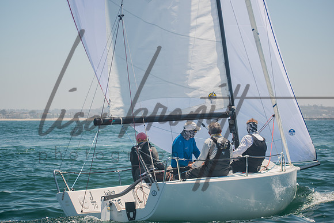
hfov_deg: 18.5
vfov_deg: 12.4
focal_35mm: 111
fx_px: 1027
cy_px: 112
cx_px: 162
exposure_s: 1/320
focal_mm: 70
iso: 110
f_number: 4.5
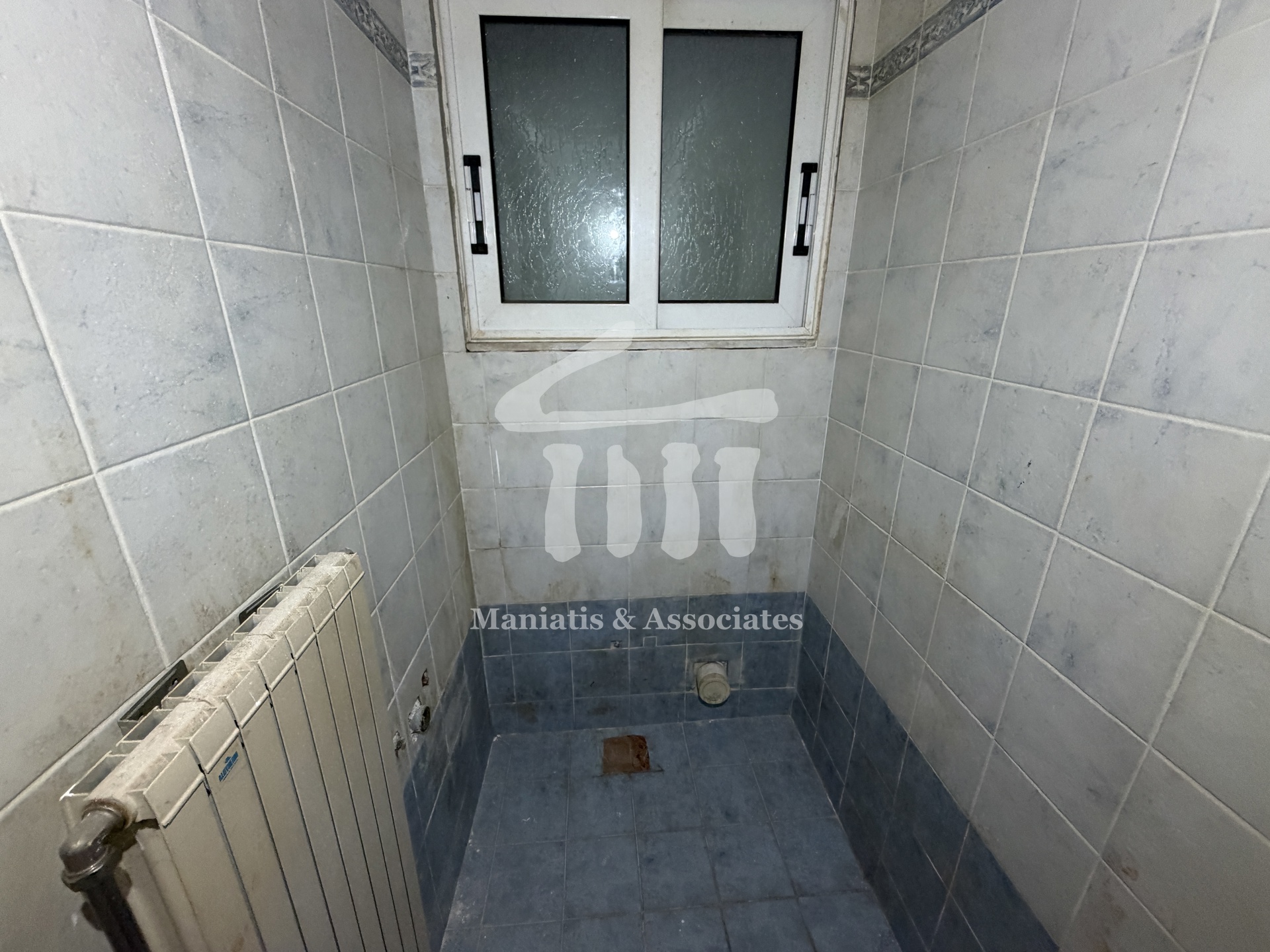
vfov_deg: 85.7
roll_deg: +0.7
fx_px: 514
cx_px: 635
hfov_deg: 102.1
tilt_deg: -19.4
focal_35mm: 14
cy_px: 476
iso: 320
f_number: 2.2
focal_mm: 2.22
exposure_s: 1/76
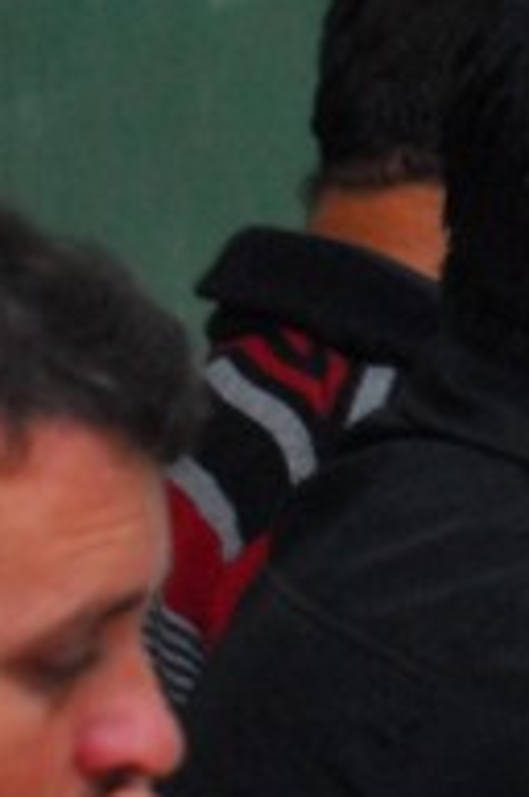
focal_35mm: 463
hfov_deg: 2.9
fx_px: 10241
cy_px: 308
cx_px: 1959
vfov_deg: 4.5
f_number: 5.6
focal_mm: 58
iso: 1000
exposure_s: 1/60
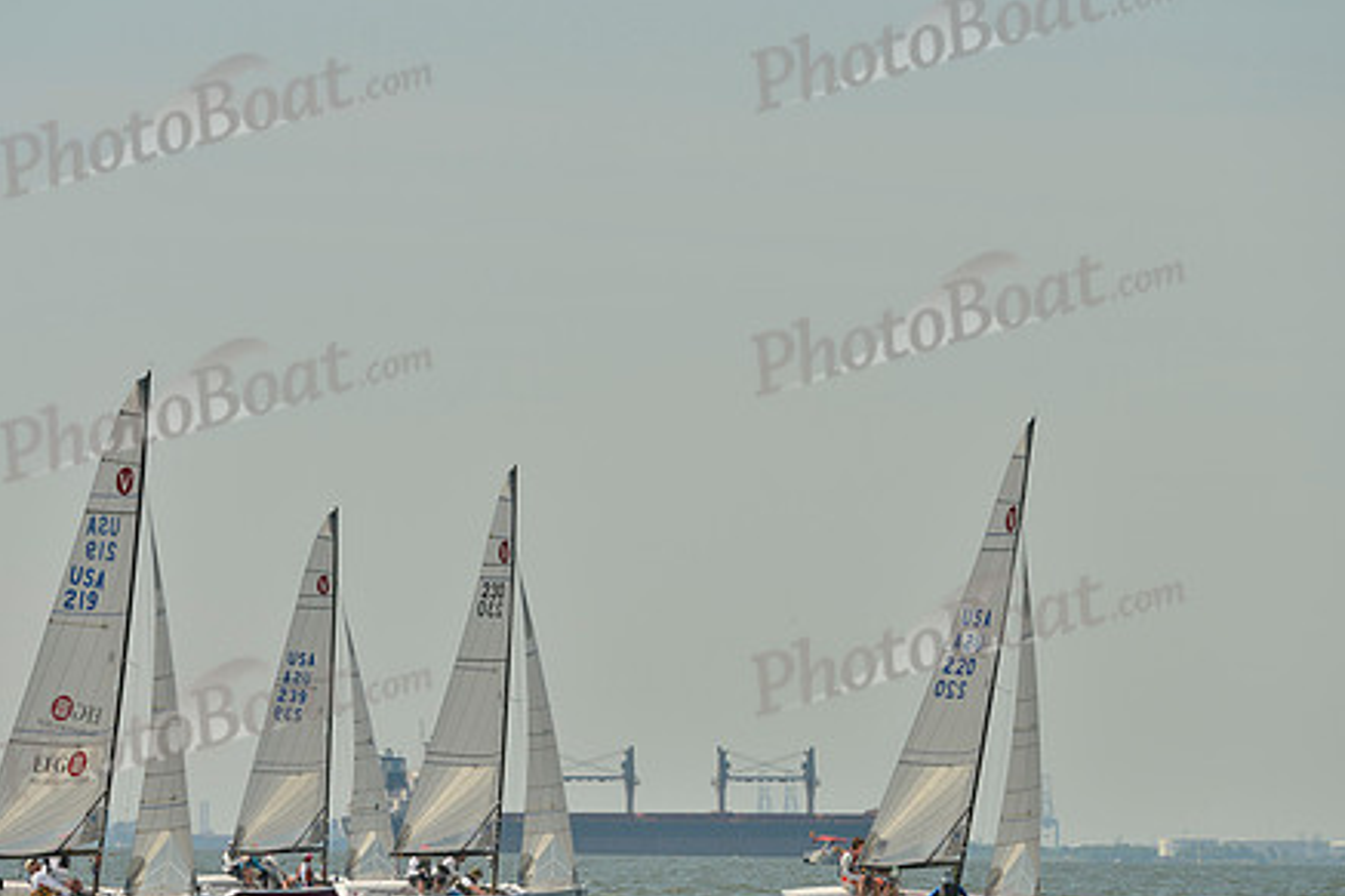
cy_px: 519
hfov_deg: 5.5
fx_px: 13892
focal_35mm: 372
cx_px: 594
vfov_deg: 3.7
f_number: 6.3
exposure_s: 1/1250
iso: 200
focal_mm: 280
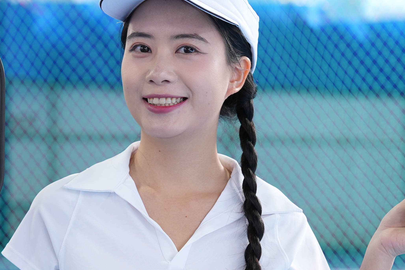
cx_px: 162
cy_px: 181
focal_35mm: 116
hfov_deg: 17.6
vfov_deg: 11.8
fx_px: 1305
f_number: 2.8
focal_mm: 56
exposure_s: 1/160
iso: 320
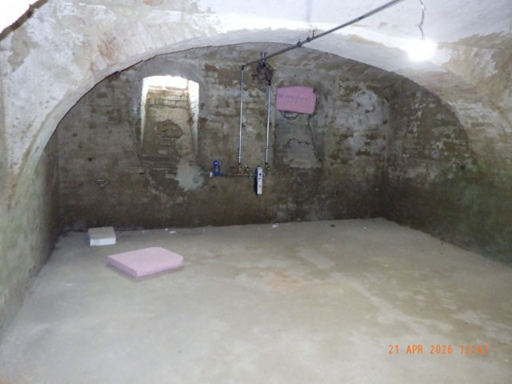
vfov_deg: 49.7
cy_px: 192
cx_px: 256
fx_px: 414
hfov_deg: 63.4
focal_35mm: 28
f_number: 3.5
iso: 1600
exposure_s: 1/40
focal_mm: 5
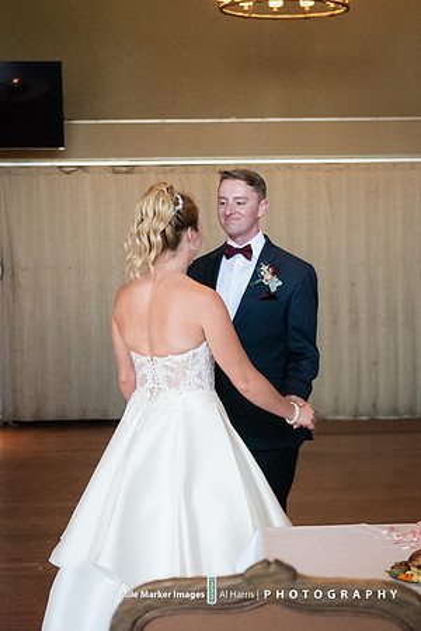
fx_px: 1412
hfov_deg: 16.9
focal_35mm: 81
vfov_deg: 25.2
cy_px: 316
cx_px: 282
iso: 6400
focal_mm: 48
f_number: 2.8
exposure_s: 1/1000
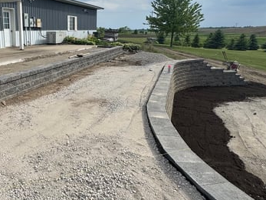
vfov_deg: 45.3
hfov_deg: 54.6
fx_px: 238
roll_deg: +1.3
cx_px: 56
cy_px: 87
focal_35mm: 31
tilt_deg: -12.8
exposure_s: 1/1600
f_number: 2.2
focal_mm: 2.22
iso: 50
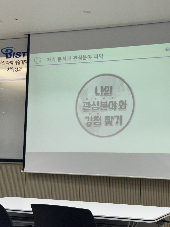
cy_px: 112
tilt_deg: +5.7
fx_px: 426
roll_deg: -1.4
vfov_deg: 29.8
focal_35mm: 65
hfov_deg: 22.2
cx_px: 142
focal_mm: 6.76
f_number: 1.78
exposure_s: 1/60
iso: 80
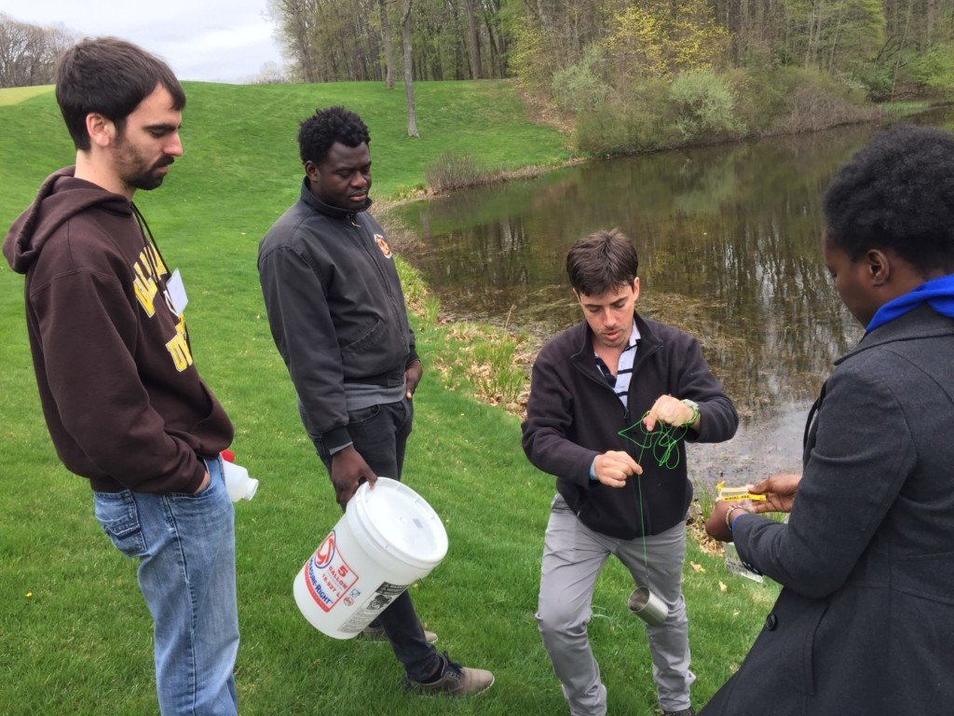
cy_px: 358
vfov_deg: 48.2
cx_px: 477
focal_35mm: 29
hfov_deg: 61.7
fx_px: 799
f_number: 2.2
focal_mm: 4.15
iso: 32
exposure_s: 1/380
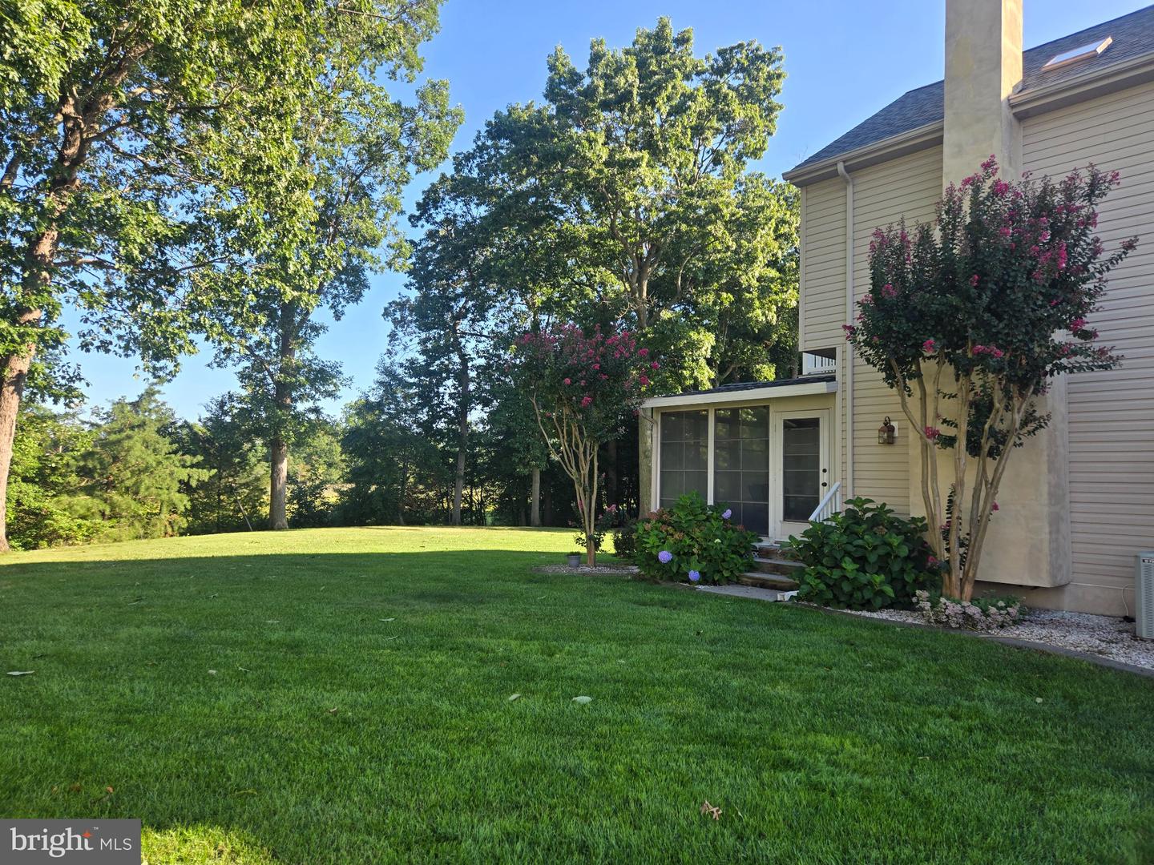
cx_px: 577
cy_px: 432
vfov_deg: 58.9
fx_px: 767
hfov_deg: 73.9
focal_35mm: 23
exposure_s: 1/493
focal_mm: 5.4
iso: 25
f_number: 1.8
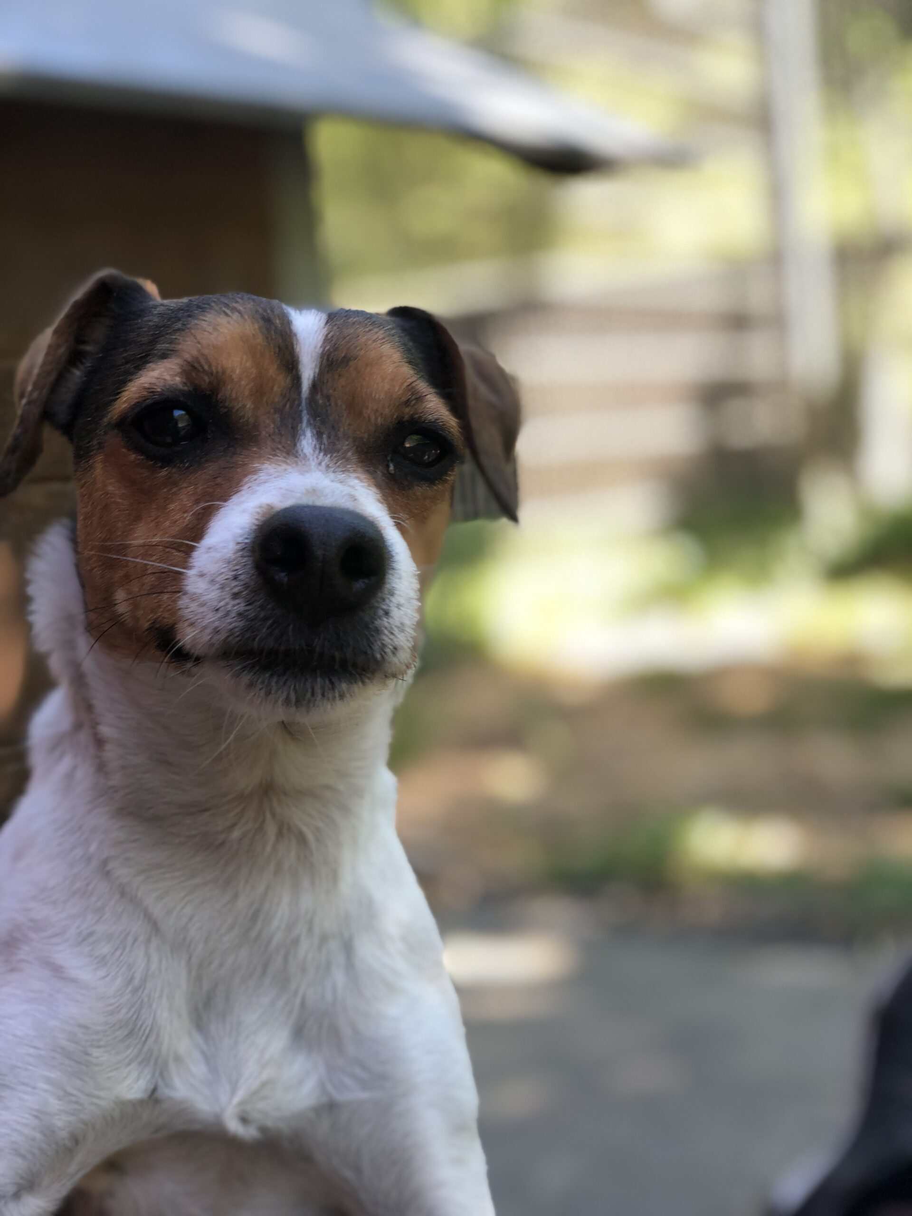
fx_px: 1827
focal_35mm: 52
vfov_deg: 36.8
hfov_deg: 28.0
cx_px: 456
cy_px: 608
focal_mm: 6
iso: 16
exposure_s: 1/60
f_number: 2.4
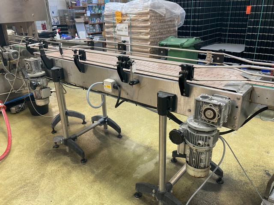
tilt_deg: -22.9
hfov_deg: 63.4
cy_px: 102
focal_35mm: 28
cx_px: 137
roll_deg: +1.3
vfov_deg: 49.7
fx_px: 222
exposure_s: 1/50
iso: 100
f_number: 1.8
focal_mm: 3.99
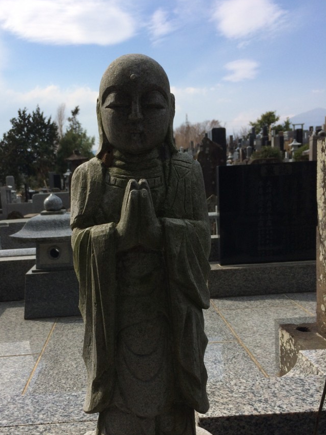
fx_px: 439
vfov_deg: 52.5
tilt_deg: -10.8
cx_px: 130
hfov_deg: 40.5
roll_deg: +4.3
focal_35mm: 35
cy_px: 248
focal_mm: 4.15
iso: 32
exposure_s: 1/2740
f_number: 2.2
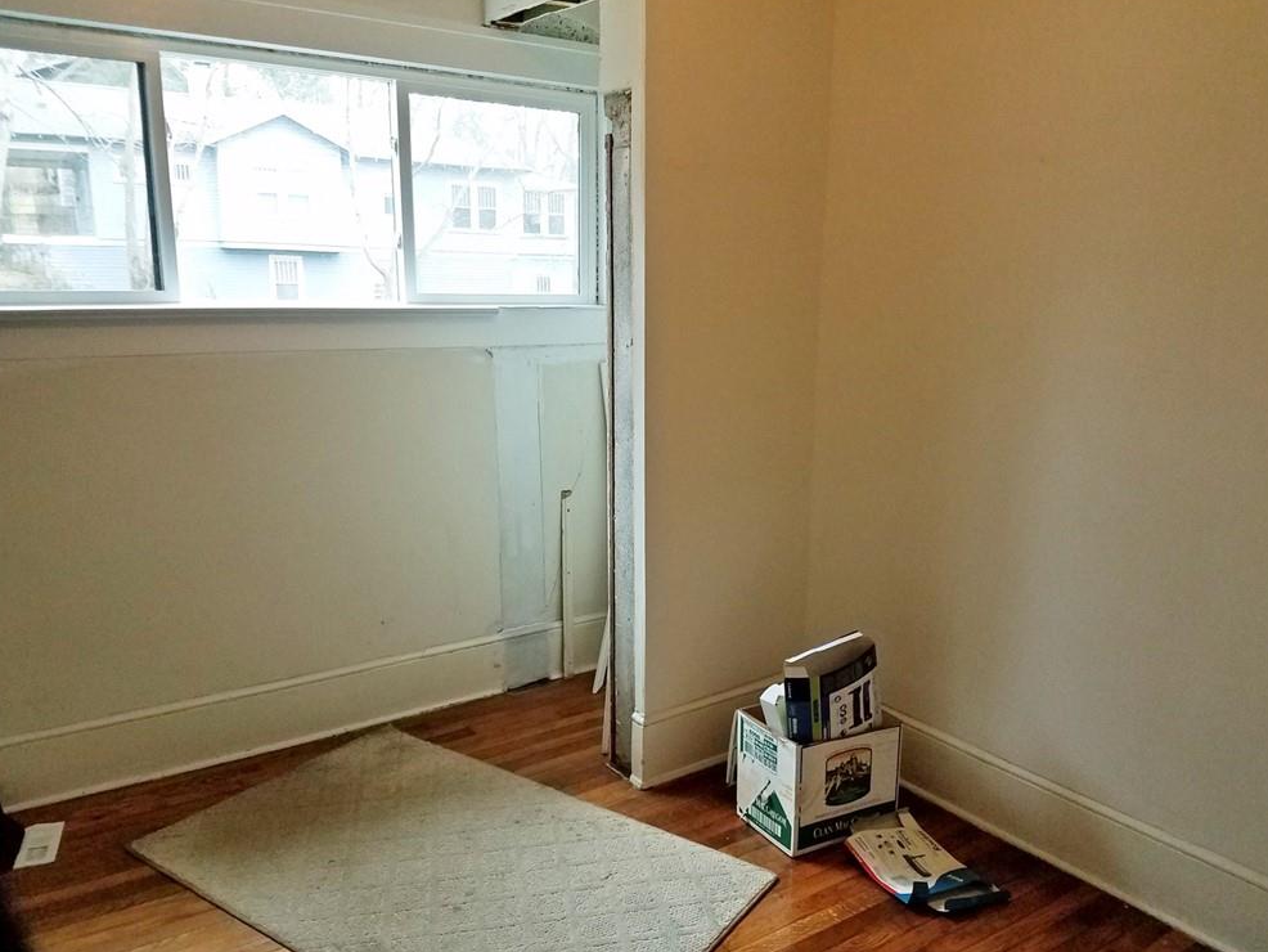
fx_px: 989
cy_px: 481
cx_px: 648
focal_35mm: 27
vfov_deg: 51.4
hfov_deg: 65.3
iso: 125
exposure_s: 1/60
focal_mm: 4.2
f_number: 1.7
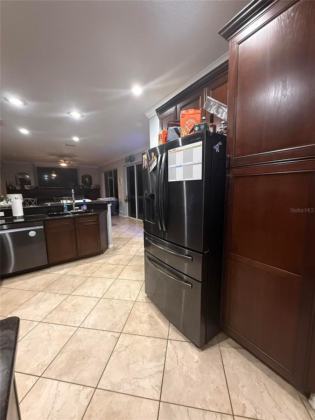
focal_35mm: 14
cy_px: 210
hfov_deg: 85.7
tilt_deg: -7.0
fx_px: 170
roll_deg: +0.9
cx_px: 158
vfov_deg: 102.1
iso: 800
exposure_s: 1/60
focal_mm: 2.22
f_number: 2.2
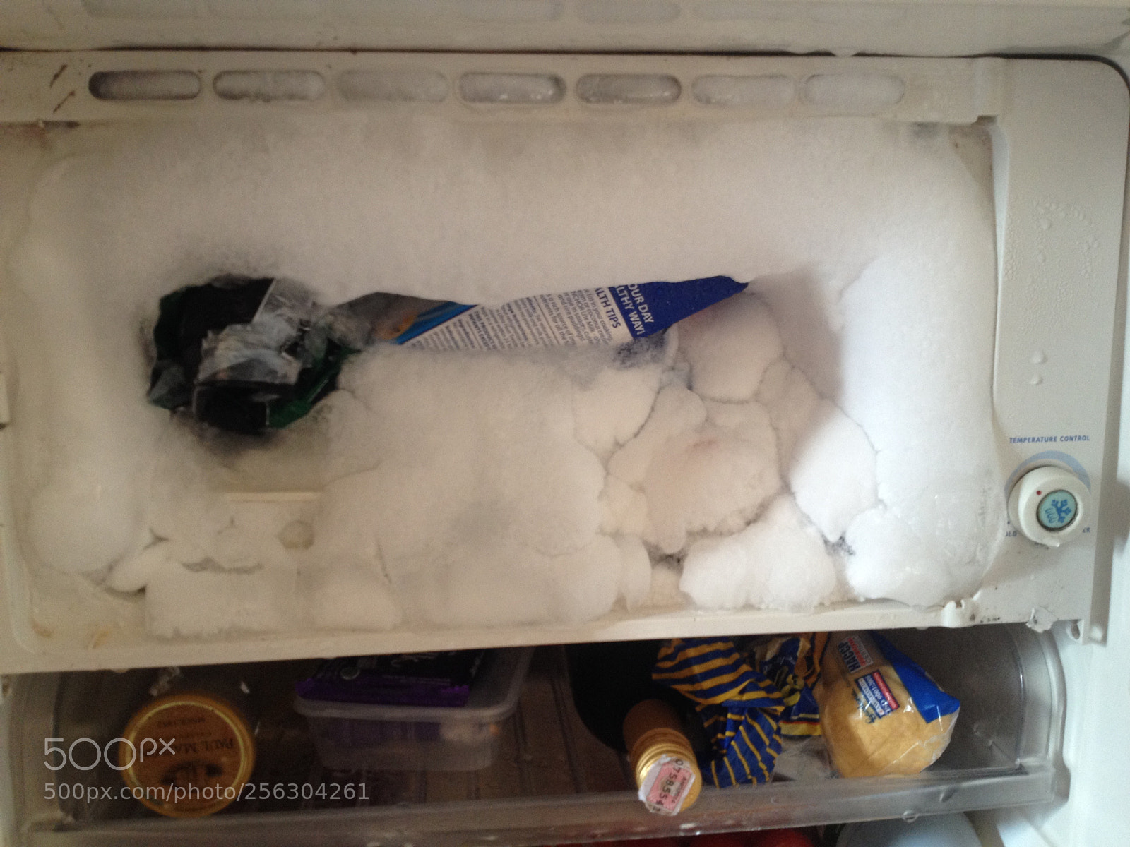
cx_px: 565
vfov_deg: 40.7
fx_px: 1143
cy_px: 424
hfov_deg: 52.6
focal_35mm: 35
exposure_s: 1/20
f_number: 2.4
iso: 125
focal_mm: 4.28
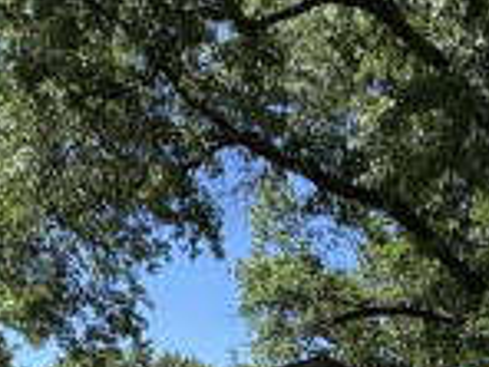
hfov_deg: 29.3
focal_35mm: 63
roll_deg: -2.0
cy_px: 714
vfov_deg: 17.4
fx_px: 890
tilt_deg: -8.0
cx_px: 454
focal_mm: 2.22
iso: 40
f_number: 2.2
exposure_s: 1/787
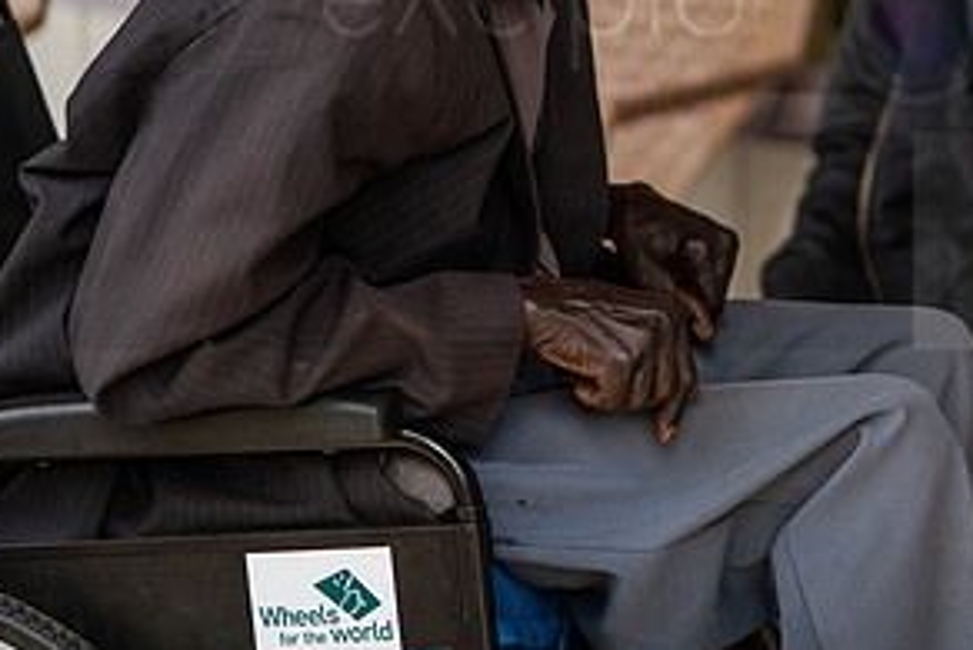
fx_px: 4570
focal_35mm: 169
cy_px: 25
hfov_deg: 12.0
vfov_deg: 8.1
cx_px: 916
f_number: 1.8
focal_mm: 85
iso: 100
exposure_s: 1/400
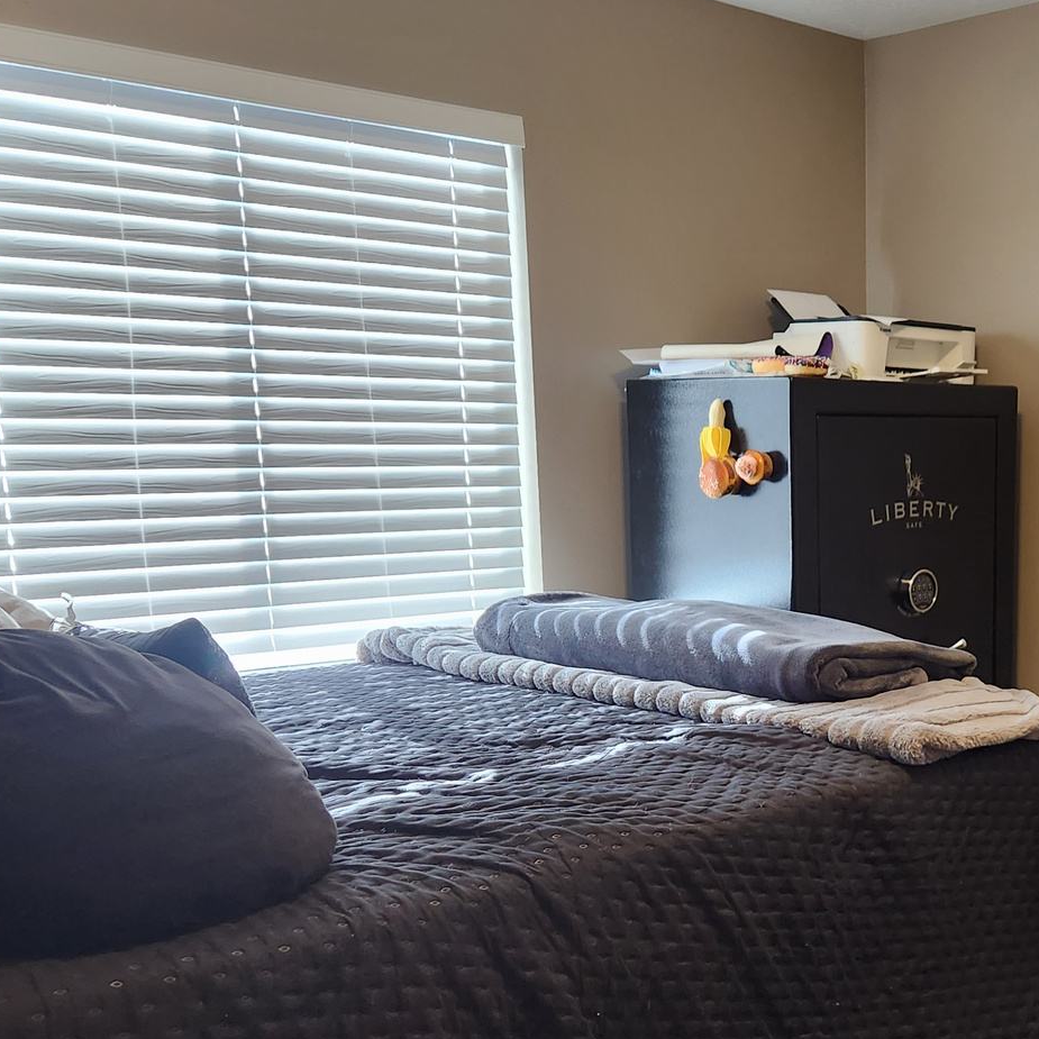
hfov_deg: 35.3
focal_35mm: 45
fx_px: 1528
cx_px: 939
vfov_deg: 37.3
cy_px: 665
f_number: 1.8
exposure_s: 1/120
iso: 320
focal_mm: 5.4
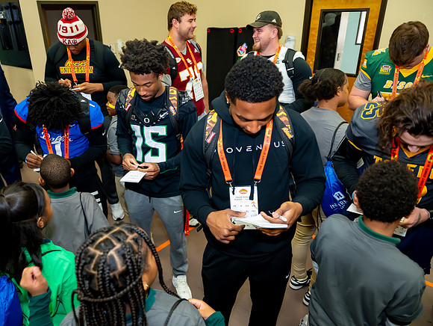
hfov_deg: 66.2
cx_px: 185
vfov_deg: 52.5
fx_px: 330
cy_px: 165
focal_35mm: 26
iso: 1600
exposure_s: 1/200
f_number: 2.8
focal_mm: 24
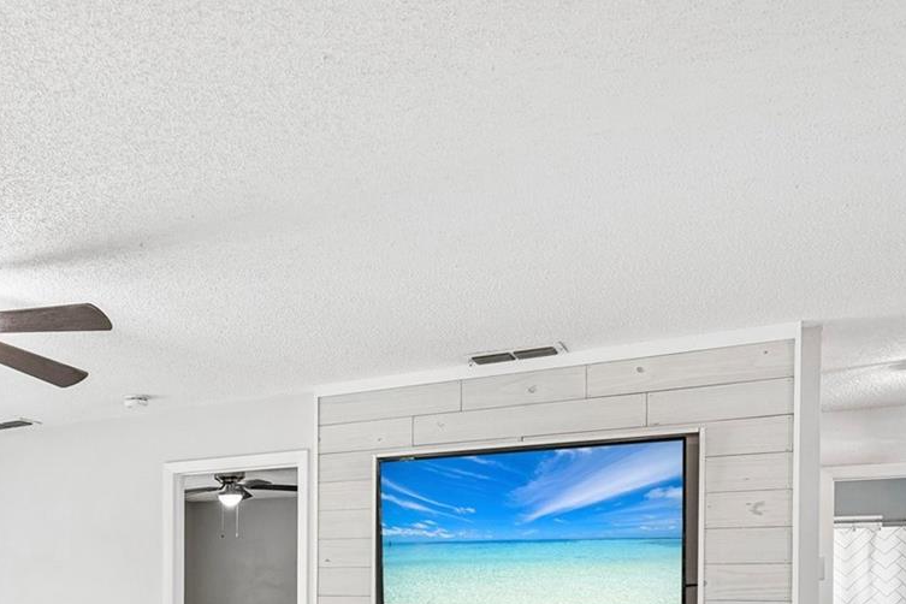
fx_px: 856
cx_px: 149
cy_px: 584
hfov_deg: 51.4
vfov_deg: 35.7
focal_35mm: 34
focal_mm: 16
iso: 400
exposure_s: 1/25
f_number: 8
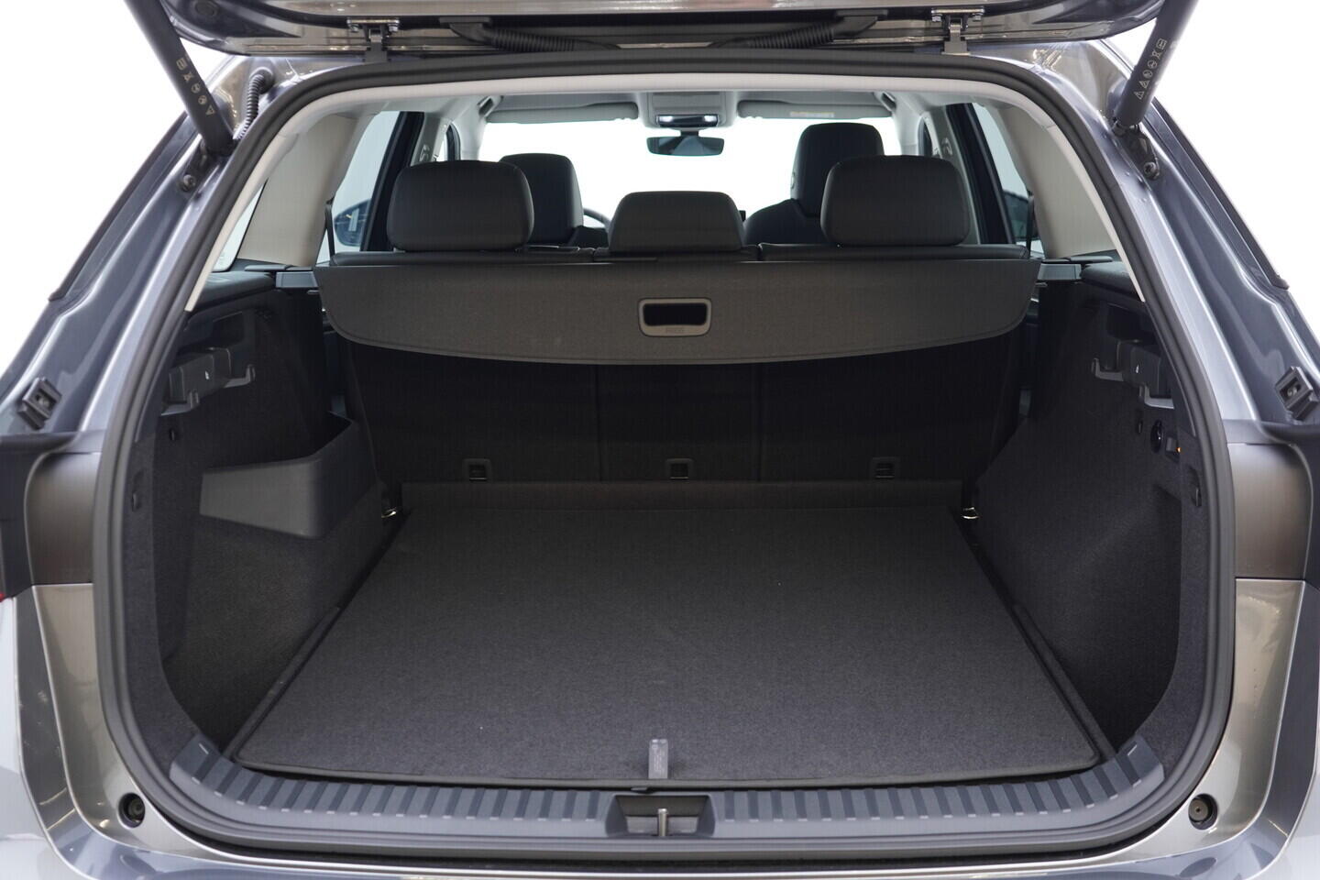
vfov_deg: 36.9
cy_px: 440
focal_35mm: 36
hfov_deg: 53.1
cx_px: 660
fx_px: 1320
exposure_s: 1/40
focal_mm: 24
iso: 500
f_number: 2.8
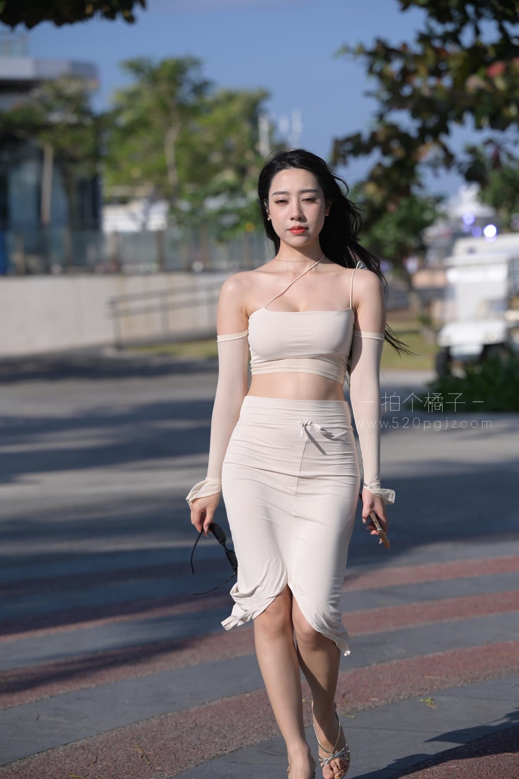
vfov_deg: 17.8
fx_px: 2487
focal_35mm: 115
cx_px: 260
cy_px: 390
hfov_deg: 11.9
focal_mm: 115
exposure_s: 1/2500
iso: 160
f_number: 4
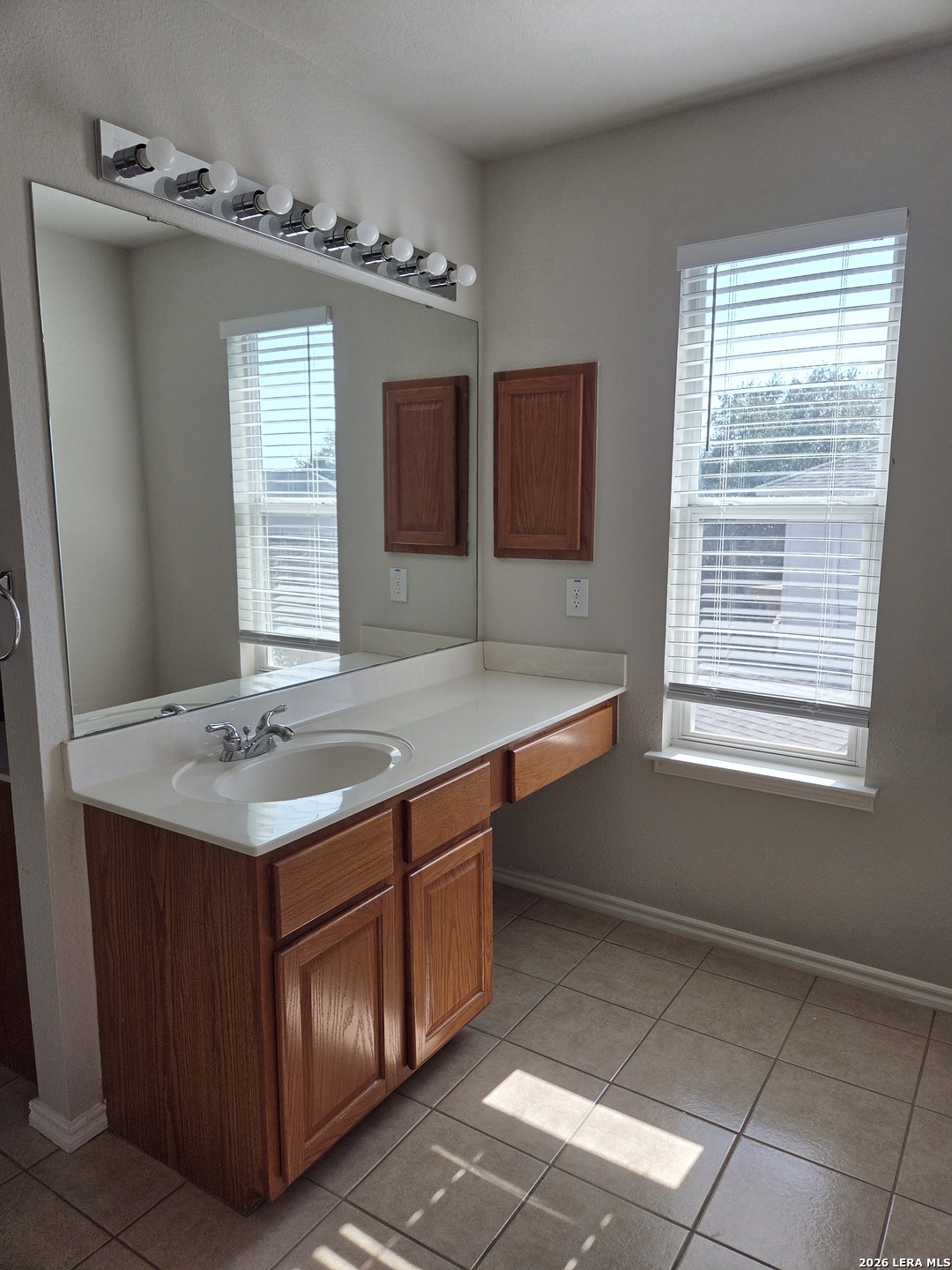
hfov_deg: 58.9
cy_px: 635
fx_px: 843
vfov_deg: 73.9
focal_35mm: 23
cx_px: 476
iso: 32
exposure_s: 1/180
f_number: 1.8
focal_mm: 5.4
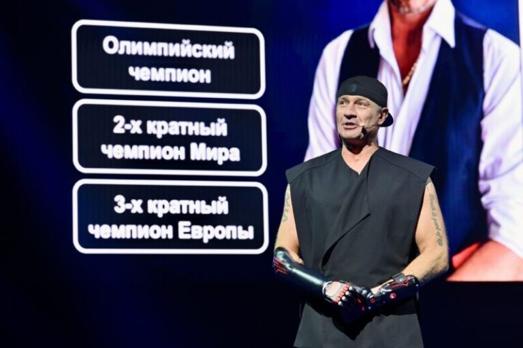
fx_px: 1961
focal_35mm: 135
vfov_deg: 10.2
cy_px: 174
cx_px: 262
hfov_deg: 15.2
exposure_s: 1/200
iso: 1250
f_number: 6.3
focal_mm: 135
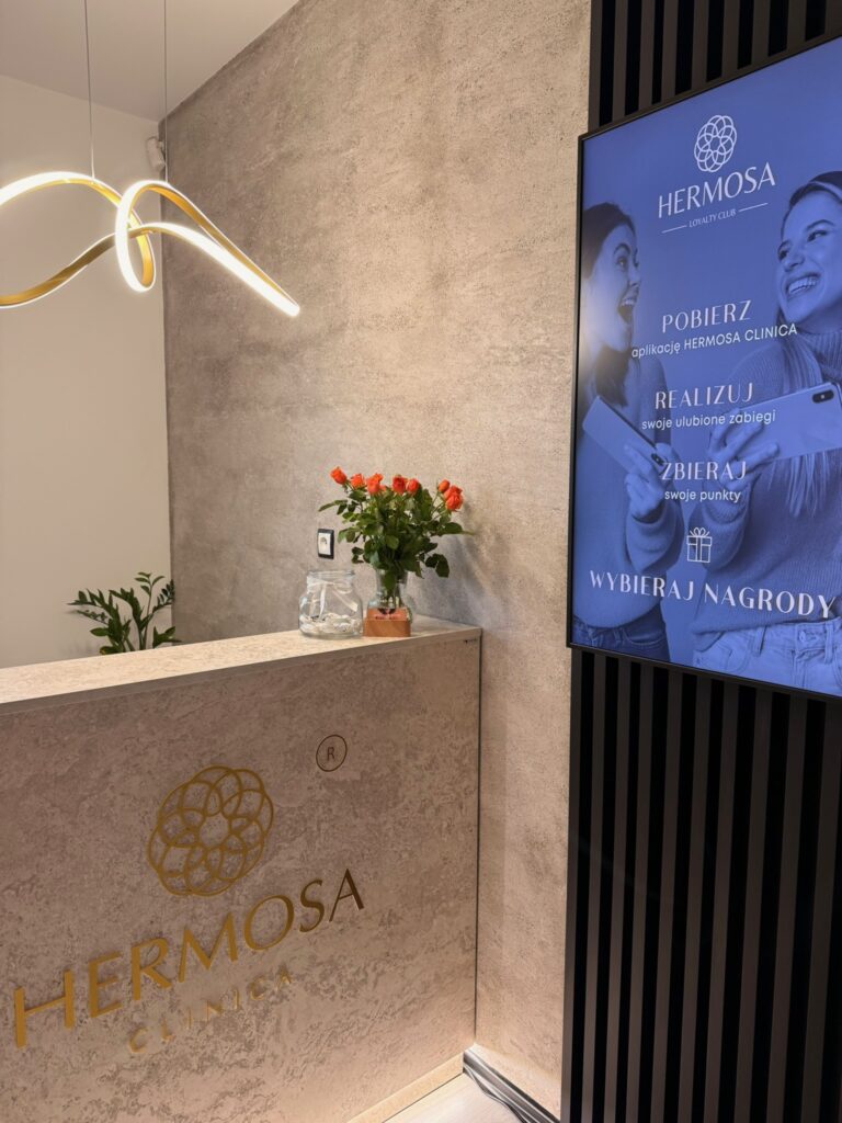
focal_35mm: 24
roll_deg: -0.6
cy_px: 562
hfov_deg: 56.8
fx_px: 778
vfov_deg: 71.6
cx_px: 421
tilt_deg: -5.4
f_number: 1.78
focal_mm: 6.76
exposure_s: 1/100
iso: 160
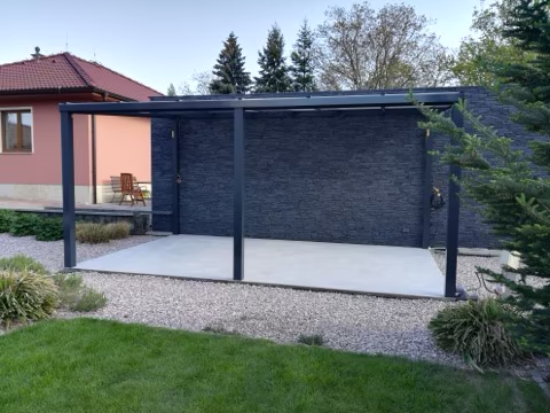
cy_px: 206
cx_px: 275
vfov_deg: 53.1
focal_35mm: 26
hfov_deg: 67.3
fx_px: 413
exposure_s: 1/193
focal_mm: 3.83
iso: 50
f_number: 2.2
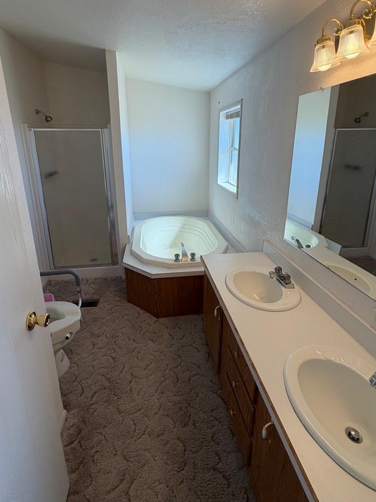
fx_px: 261
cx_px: 183
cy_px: 217
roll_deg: -0.6
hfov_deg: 71.6
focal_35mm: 18
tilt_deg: -16.1
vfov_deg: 87.2
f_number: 2.2
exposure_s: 1/120
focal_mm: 2.22
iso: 64
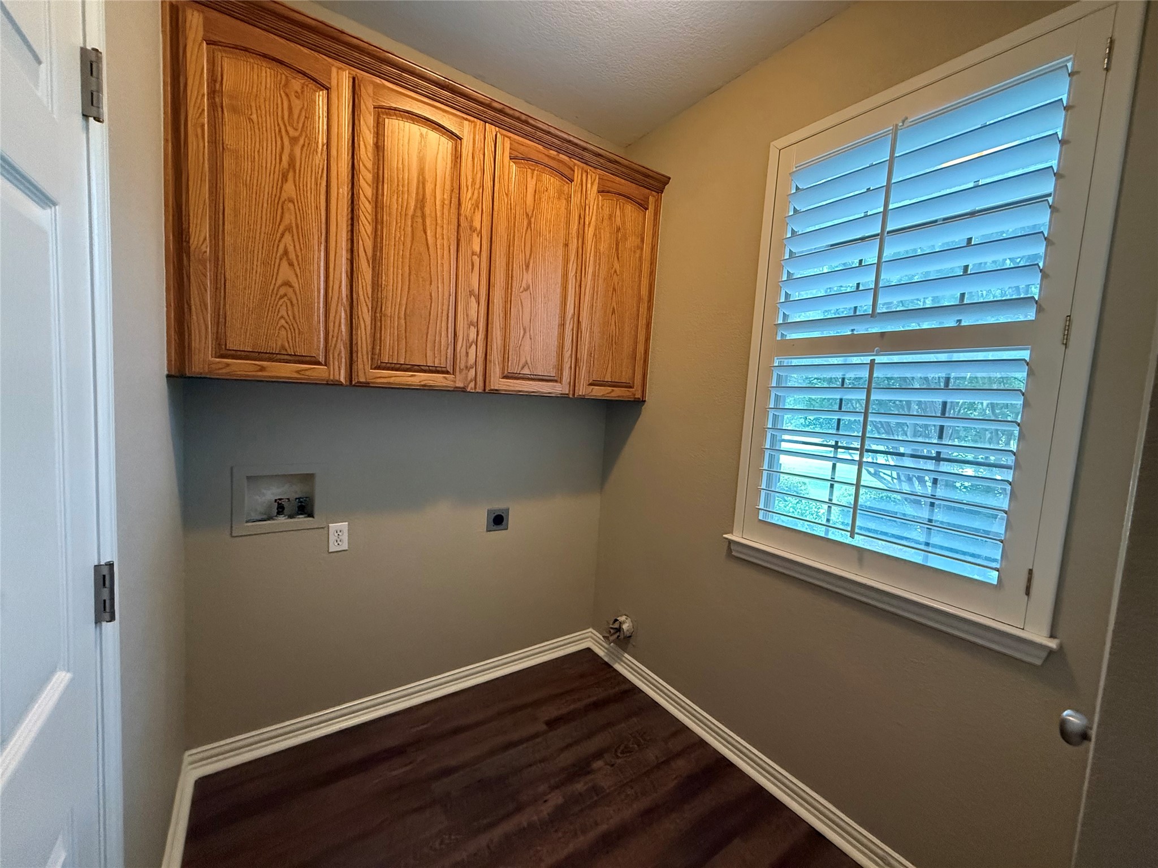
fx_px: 468
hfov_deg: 102.1
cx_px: 579
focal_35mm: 14
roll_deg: -3.5
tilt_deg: -4.3
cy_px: 434
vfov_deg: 85.7
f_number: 2.2
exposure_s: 1/60
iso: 800
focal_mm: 2.22
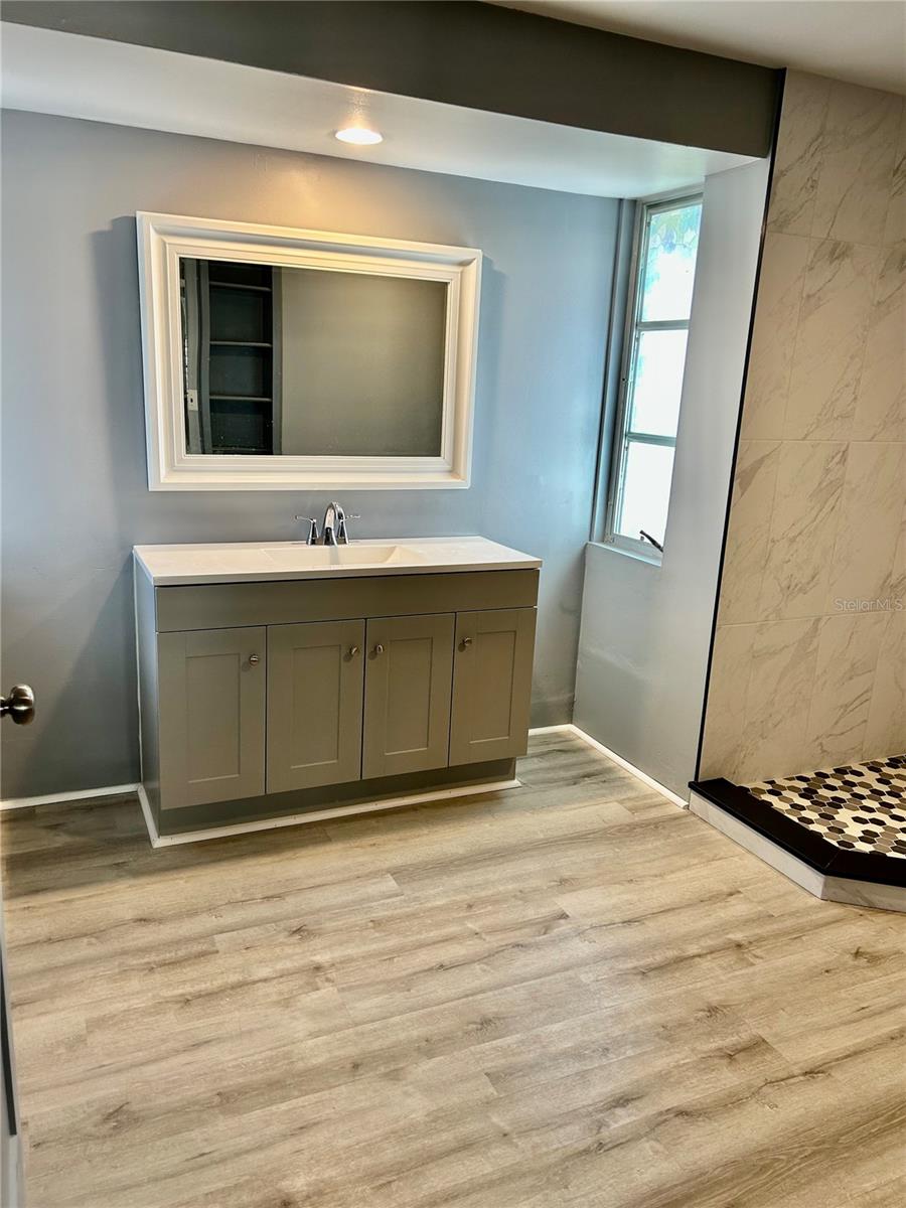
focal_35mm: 26
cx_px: 453
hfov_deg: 53.1
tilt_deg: -14.9
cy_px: 604
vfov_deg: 67.3
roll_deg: -2.4
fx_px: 907
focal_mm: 5.7
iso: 80
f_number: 1.5
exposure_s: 1/120
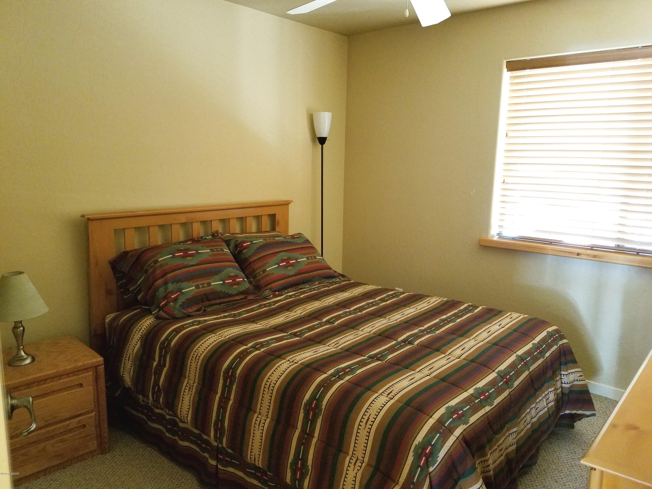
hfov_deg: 67.3
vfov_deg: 53.1
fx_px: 490
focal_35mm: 26
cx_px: 326
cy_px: 244
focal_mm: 4.2
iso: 250
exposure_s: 1/10
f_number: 1.7
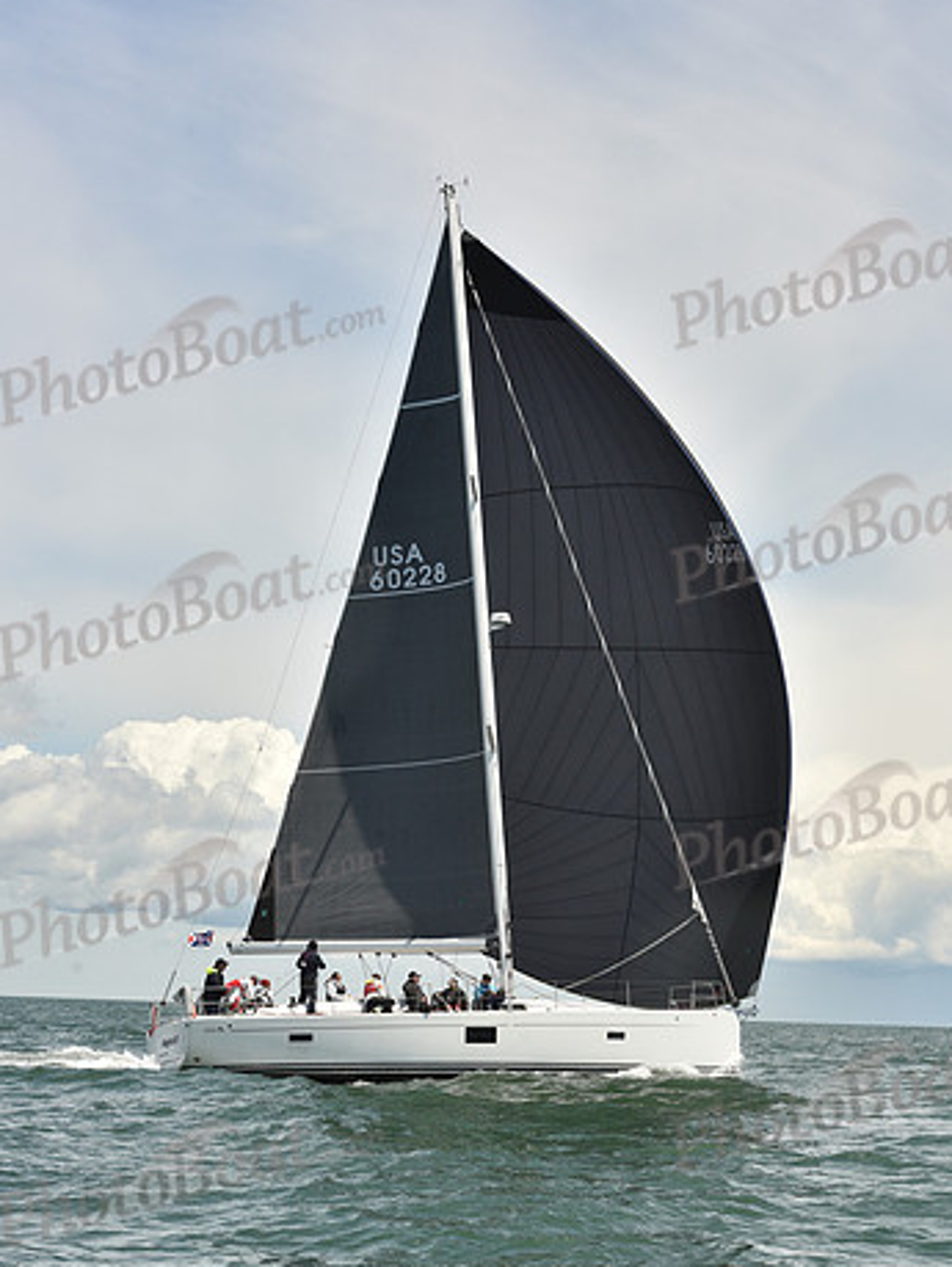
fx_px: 3113
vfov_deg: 23.0
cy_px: 715
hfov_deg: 17.4
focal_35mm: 85
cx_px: 528
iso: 320
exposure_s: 1/800
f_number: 9
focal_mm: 70
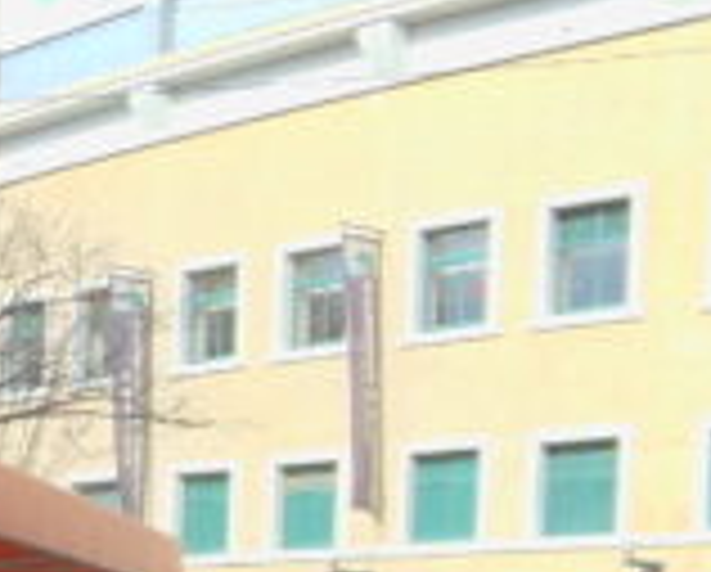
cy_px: 739
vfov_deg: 13.4
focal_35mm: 111
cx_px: -396
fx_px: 2340
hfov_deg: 15.7
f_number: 3.2
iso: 80
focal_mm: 4.5
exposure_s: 1/320
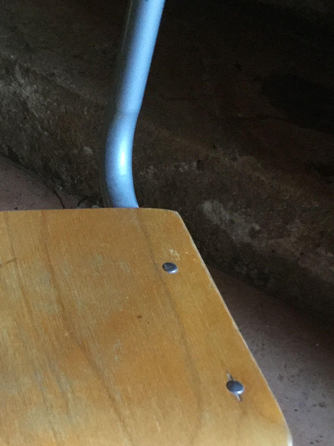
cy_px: 328
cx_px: 42
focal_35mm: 61
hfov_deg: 23.5
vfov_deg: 31.2
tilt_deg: -52.3
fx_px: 785
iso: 200
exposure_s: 1/17
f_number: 2.4
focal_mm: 3.3
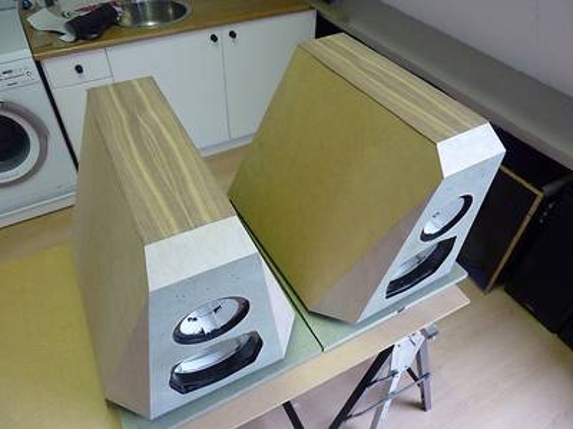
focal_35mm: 25
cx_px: 286
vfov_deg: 54.9
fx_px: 414
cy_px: 214
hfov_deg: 69.4
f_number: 3.3
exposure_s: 1/30
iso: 400
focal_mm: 4.1
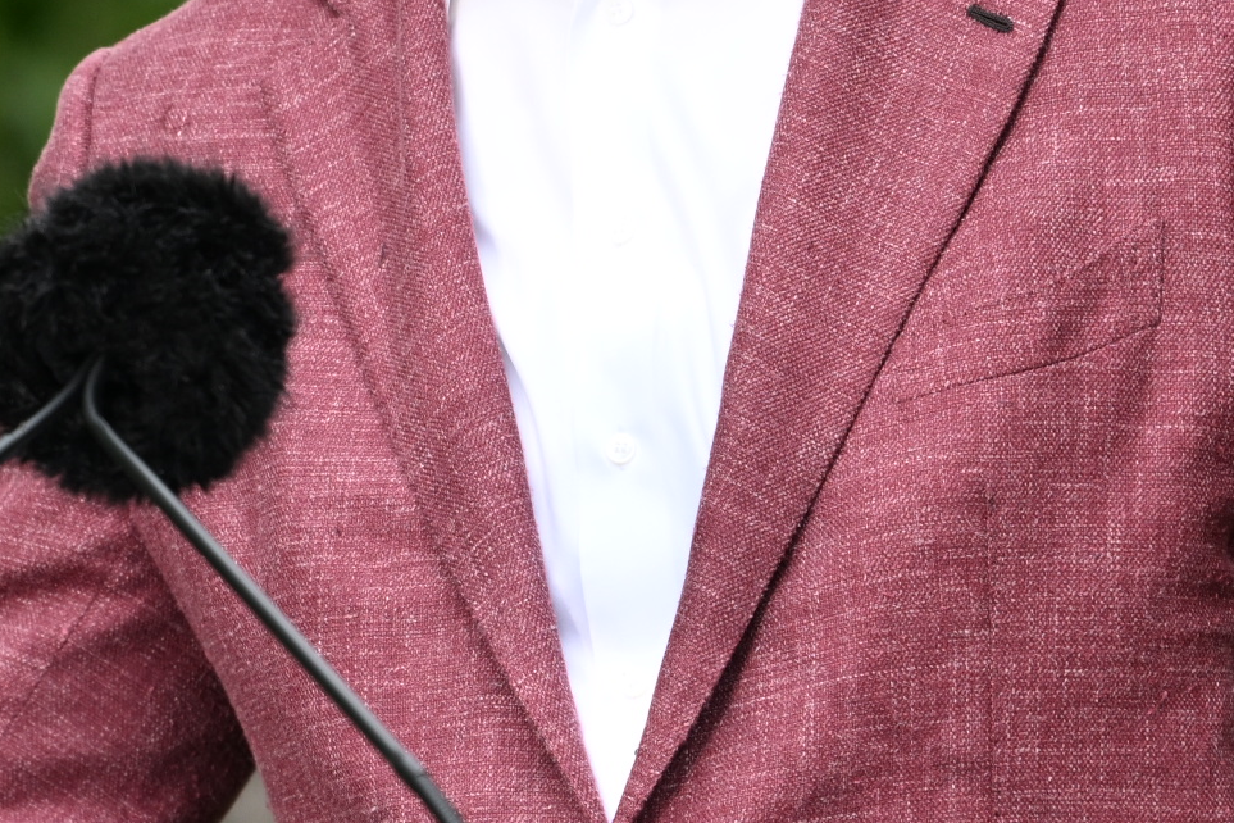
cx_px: 616
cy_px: 249
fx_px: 23067
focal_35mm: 673
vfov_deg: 2.0
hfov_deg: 3.1
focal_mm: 200
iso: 400
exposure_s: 1/320
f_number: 4
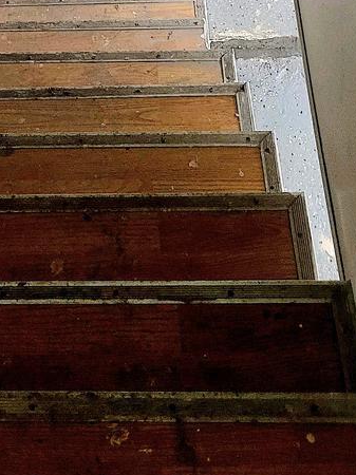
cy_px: -235
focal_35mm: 82
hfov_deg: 17.7
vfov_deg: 20.5
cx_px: 49
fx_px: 1125
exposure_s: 1/40
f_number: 1.8
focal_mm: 5
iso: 500
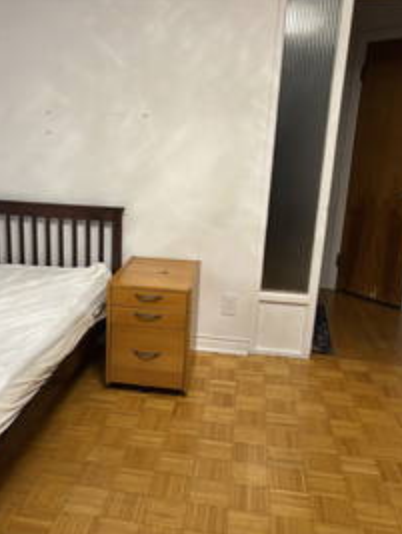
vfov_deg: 52.6
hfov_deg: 40.4
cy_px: 266
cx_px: 146
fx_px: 541
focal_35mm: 35
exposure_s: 1/60
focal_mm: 5.96
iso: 250
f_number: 1.6
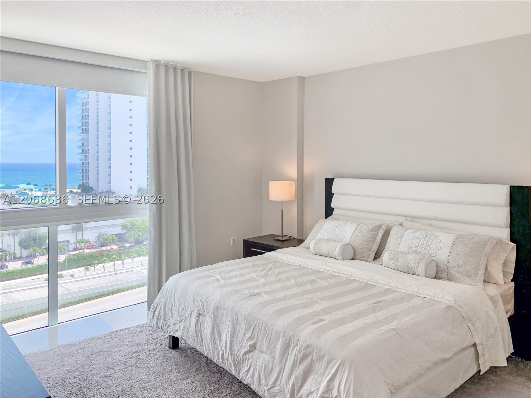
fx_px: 399
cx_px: 266
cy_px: 199
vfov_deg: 53.1
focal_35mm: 26
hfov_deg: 67.3
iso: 25
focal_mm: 4.25
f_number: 1.8
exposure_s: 1/340
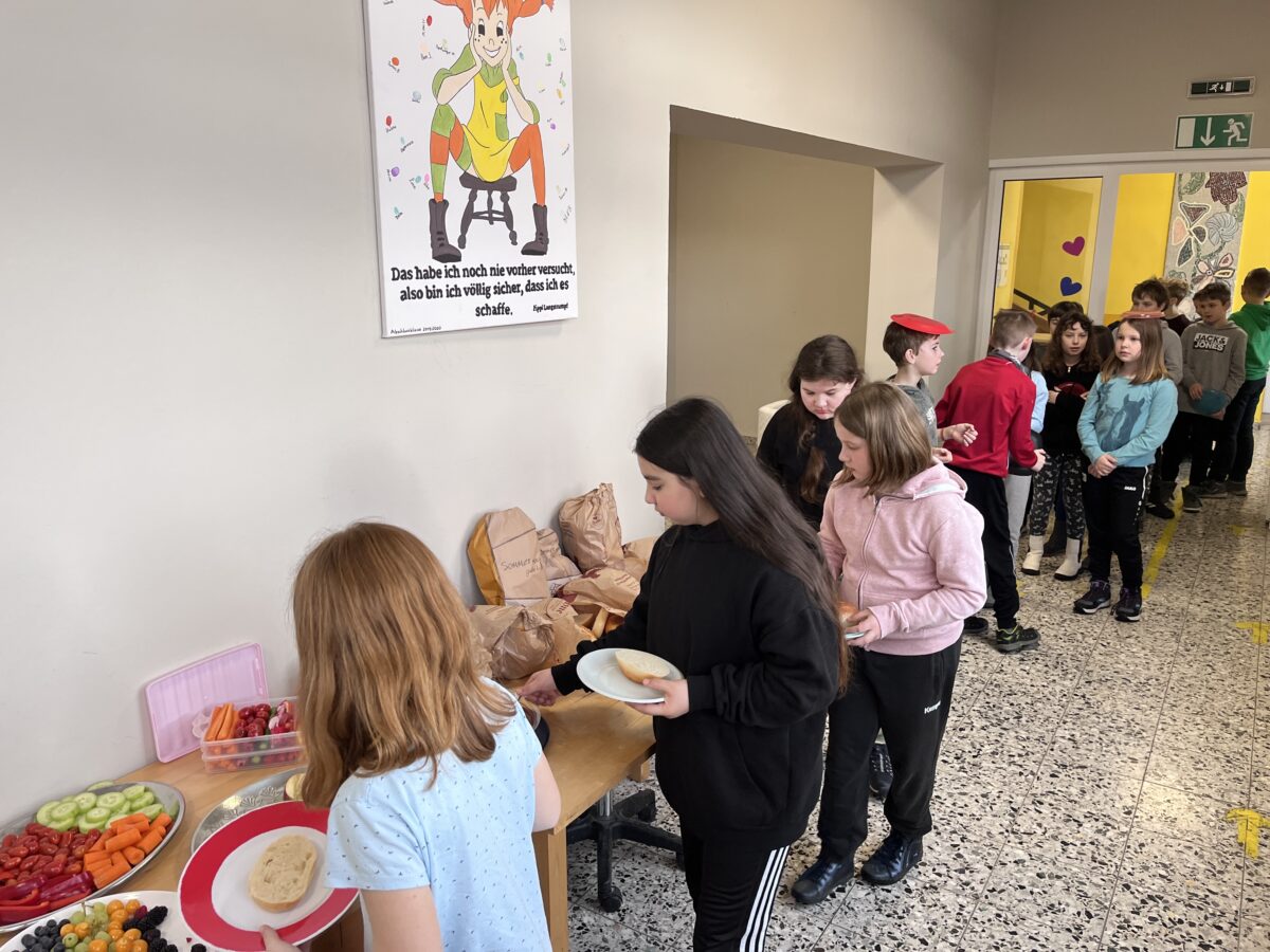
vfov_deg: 53.1
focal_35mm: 26
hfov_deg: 67.3
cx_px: 635
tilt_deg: -14.0
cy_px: 476
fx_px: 954
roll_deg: +0.6
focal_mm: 5.1
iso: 125
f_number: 1.6
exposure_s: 1/100
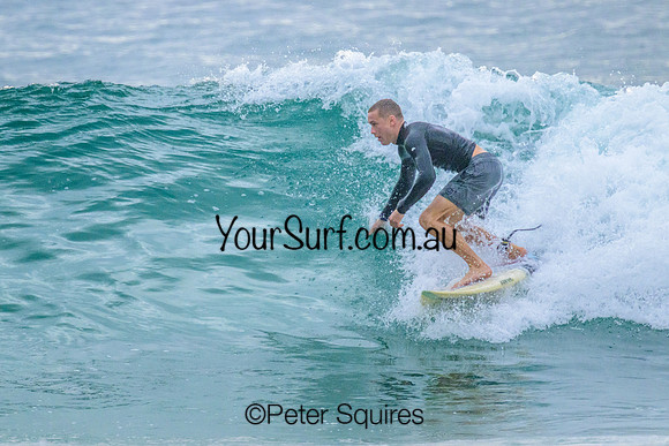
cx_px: 302
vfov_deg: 1.5
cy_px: 205
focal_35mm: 934
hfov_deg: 2.2
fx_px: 17356
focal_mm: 800
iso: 3200
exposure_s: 1/2000
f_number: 11
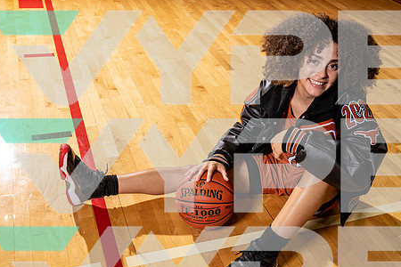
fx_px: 446
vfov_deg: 33.2
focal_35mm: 40
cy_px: 166
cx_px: 217
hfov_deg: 48.4
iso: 800
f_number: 5.6
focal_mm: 31
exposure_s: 1/250
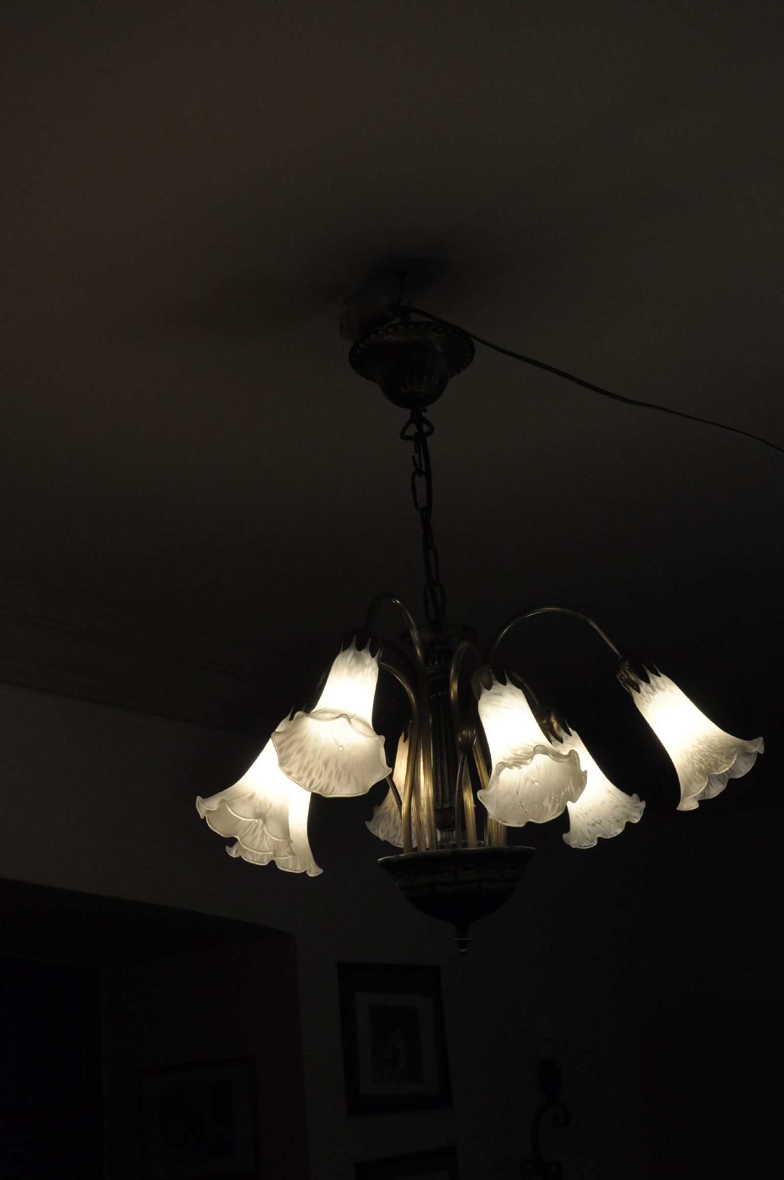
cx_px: 392
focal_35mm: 46
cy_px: 590
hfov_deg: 28.9
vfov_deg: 42.4
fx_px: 1523
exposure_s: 1/125
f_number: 11
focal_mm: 31
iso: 800
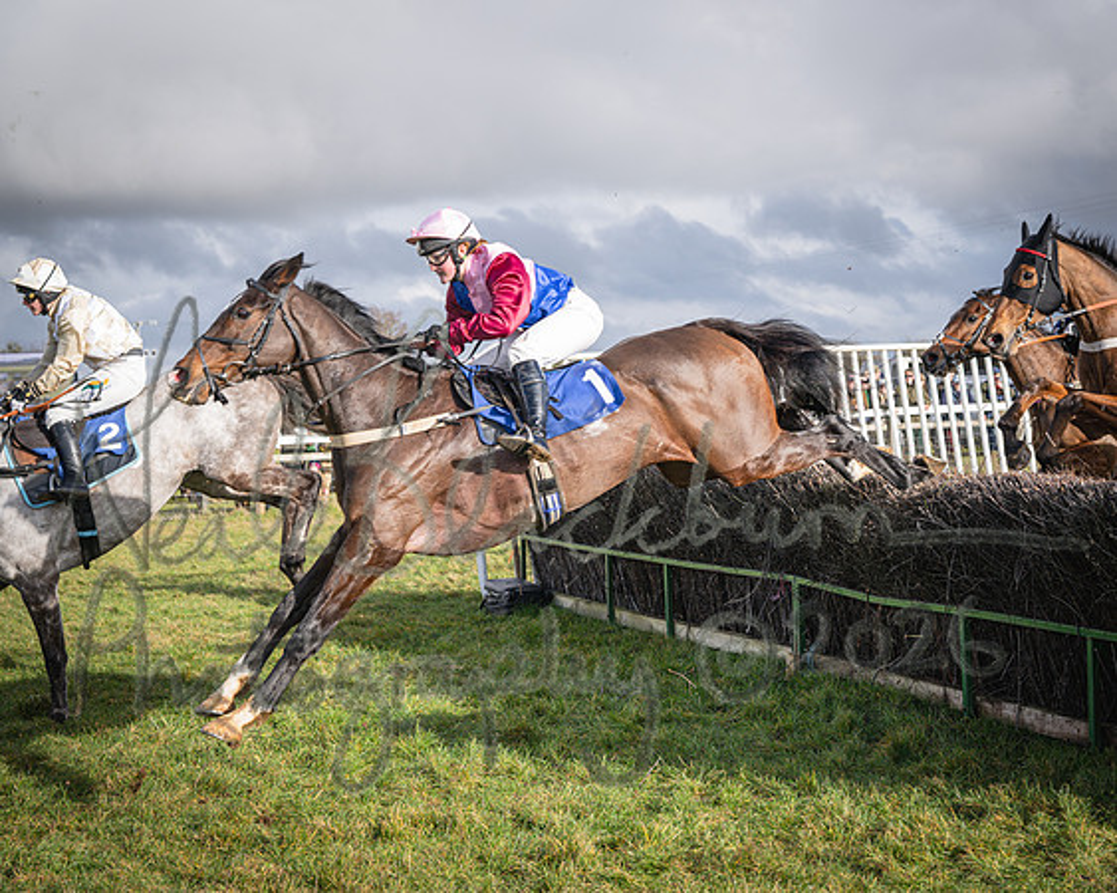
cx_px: 558
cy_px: 446
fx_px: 2010
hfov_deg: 31.1
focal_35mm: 61
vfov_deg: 25.0
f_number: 4
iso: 200
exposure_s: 1/1250
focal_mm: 54
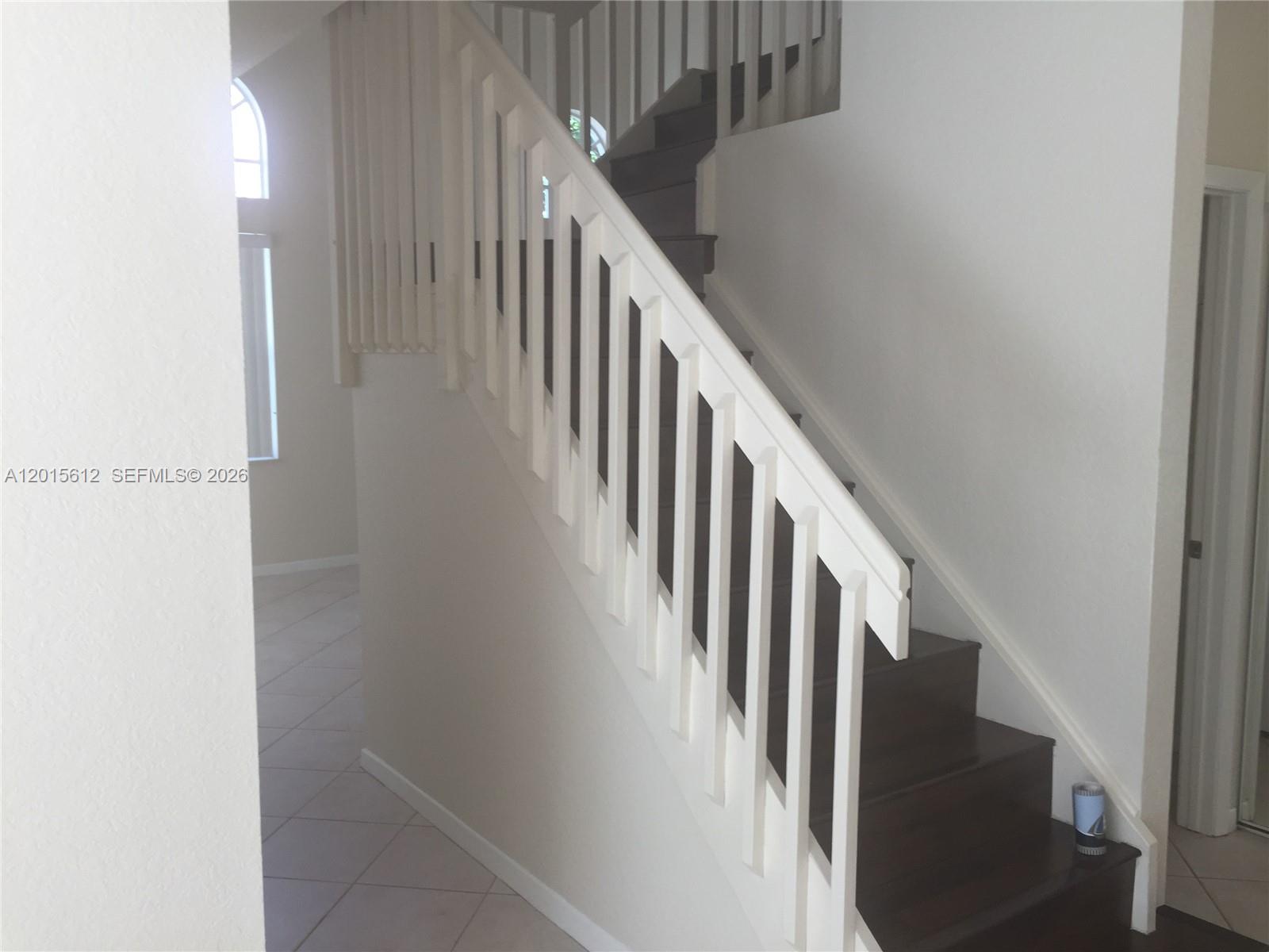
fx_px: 1063
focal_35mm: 29
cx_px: 634
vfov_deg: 48.2
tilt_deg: -7.2
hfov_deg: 61.7
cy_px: 476
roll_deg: +0.0
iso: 32
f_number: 2.2
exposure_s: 1/120
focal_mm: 4.15
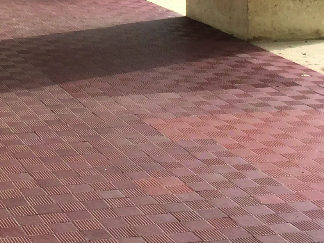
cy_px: -153
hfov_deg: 17.0
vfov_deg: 12.2
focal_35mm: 114
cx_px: 21
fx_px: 1067
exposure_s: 1/791
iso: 32
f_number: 2.2
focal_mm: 4.15
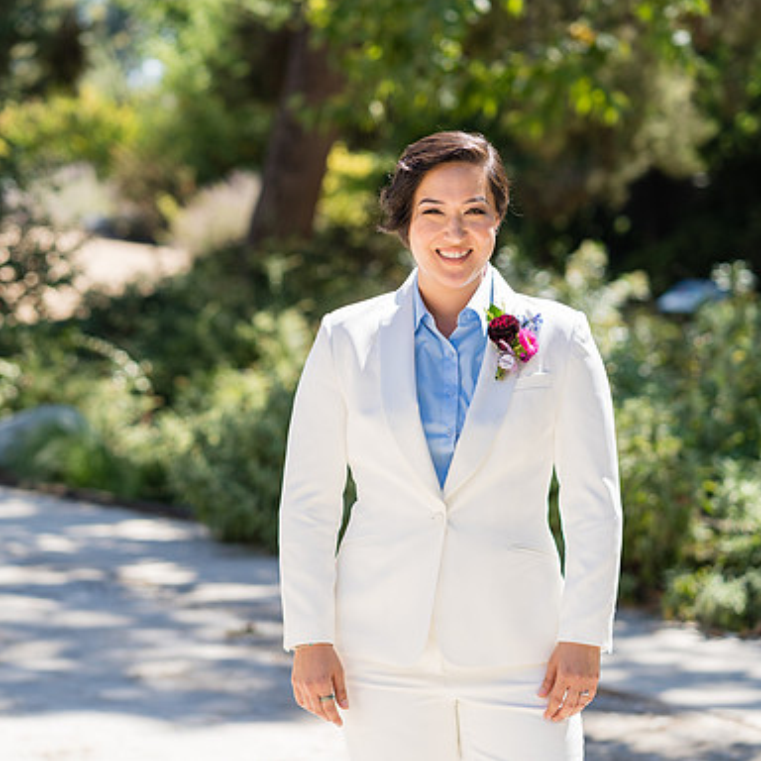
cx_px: 289
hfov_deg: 16.0
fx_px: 2711
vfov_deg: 16.0
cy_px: 380
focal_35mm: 109
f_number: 2.8
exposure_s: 1/500
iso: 100
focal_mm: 85
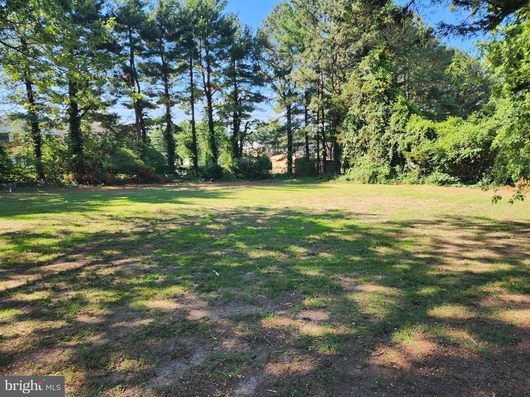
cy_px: 198
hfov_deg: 73.9
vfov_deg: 58.9
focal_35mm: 23
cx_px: 265
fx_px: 352
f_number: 1.8
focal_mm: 6.4
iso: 12
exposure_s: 1/202
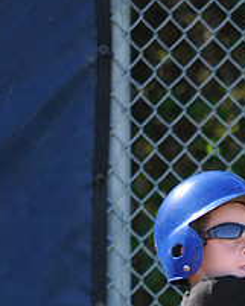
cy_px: 408
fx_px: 11022
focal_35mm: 1217
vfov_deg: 1.6
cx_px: 281
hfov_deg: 1.3
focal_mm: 300
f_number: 4
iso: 400
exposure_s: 1/800
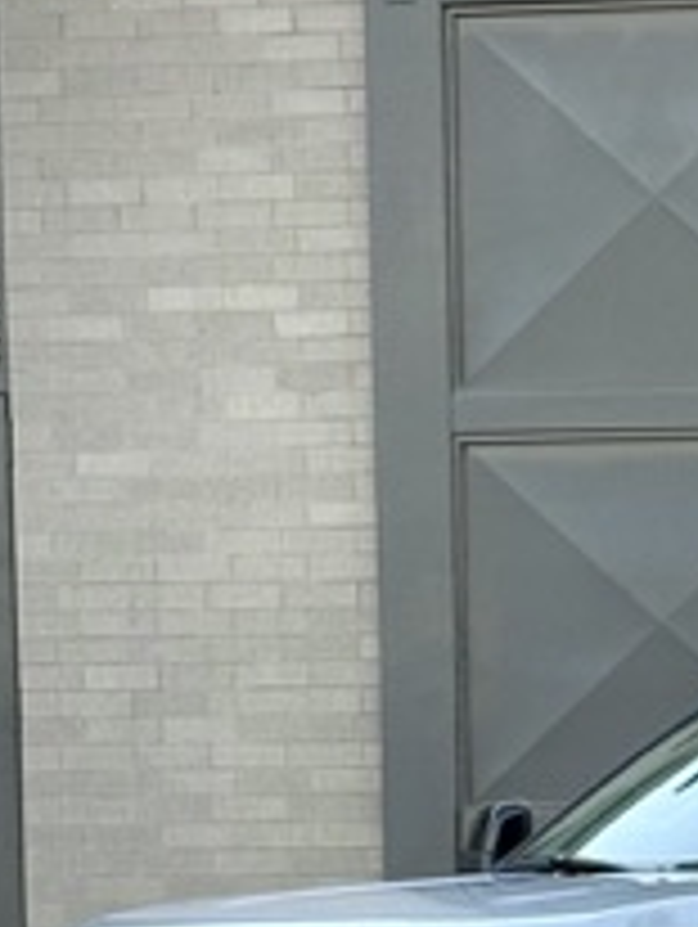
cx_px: 1103
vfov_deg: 10.3
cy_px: 1382
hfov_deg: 7.8
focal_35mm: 186
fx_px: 4990
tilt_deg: -4.5
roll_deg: -0.3
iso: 100
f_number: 1.78
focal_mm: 6.76
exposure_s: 1/620
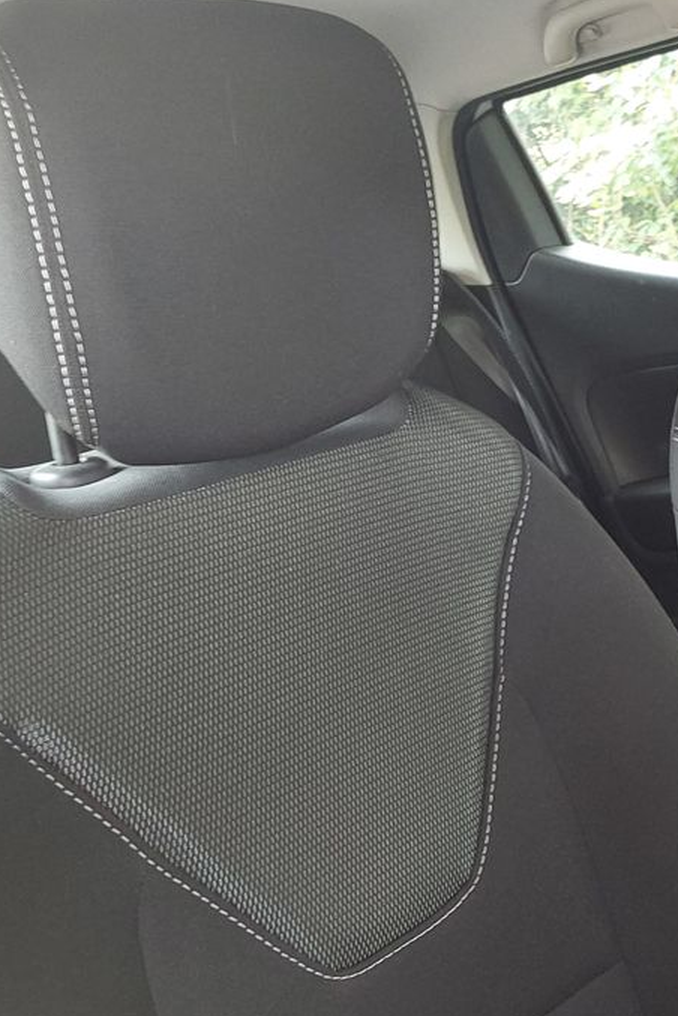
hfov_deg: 30.8
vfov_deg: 45.4
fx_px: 1213
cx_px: 490
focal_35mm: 43
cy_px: 507
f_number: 1.9
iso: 200
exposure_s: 1/25
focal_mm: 2.91
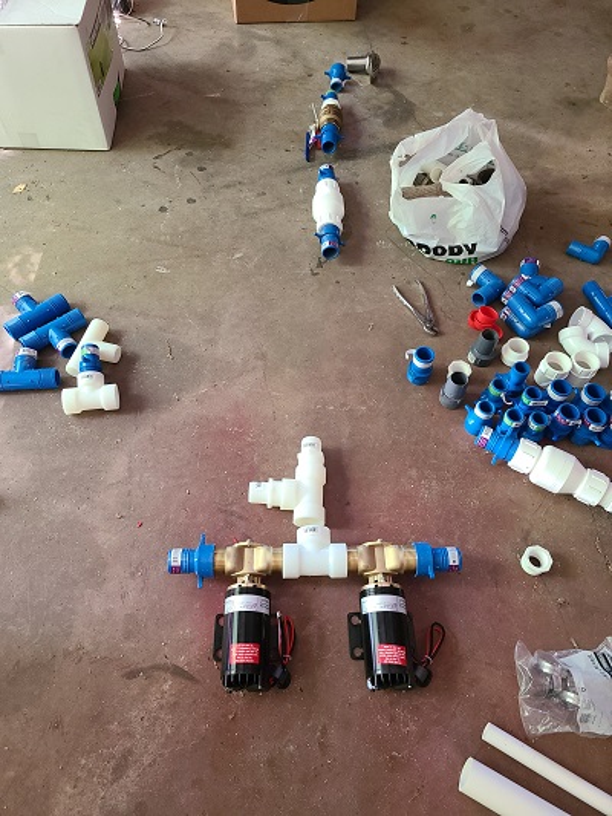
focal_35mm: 26
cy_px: 408
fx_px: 613
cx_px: 306
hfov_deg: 53.1
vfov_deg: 67.3
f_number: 1.8
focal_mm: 5.4
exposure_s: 1/40
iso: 500
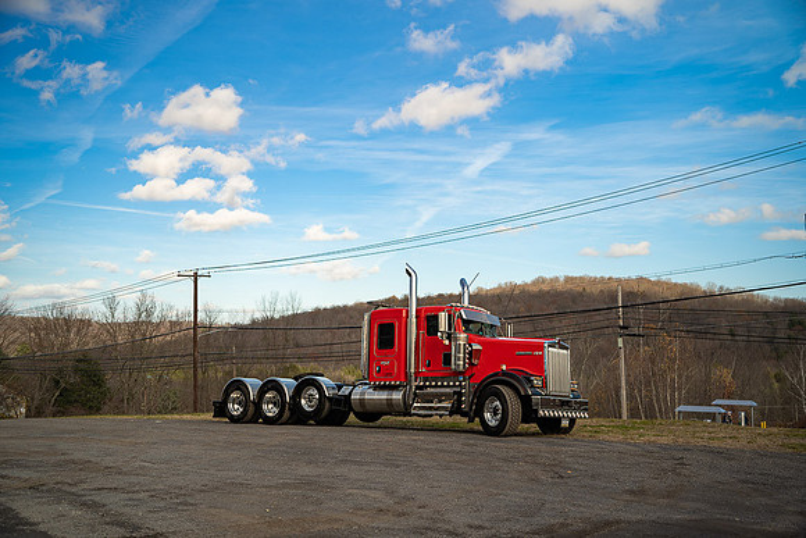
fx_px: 784
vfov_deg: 37.9
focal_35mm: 35
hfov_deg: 54.4
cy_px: 269
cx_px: 403
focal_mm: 35
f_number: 2.2
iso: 100
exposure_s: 1/125
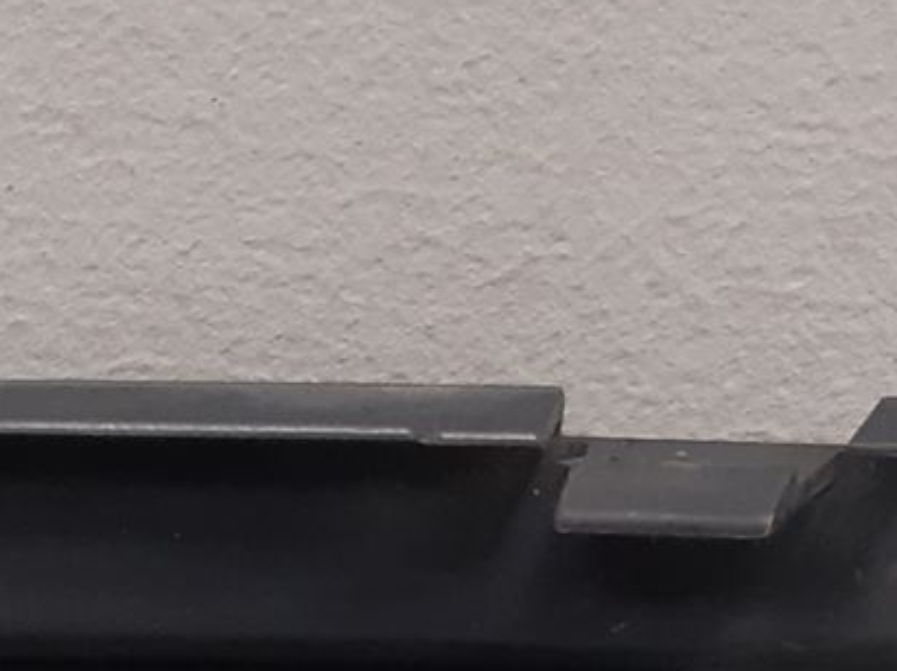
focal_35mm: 130
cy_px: 918
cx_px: -532
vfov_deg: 11.1
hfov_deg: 14.0
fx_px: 3367
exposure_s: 1/50
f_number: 1.7
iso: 160
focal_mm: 3.93
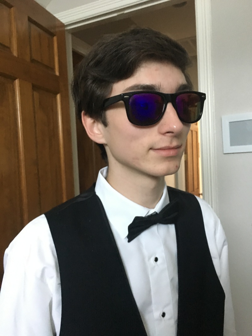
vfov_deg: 61.6
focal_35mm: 29
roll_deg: +2.6
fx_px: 281
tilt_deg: -1.8
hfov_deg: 48.2
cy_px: 168
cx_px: 126
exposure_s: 1/15
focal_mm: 4.15
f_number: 2.2
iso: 250
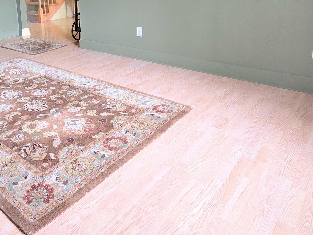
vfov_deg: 43.8
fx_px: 271
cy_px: 37
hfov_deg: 57.6
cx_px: 88
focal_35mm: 30
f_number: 2.2
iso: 320
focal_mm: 2.2
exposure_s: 1/60
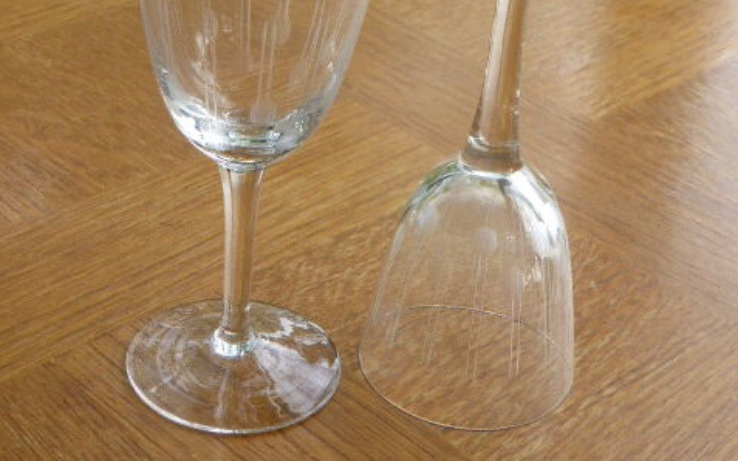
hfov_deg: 25.5
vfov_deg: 16.1
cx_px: 368
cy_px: 133
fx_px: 1629
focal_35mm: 81
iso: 200
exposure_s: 1/160
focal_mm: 9.7
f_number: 4.6
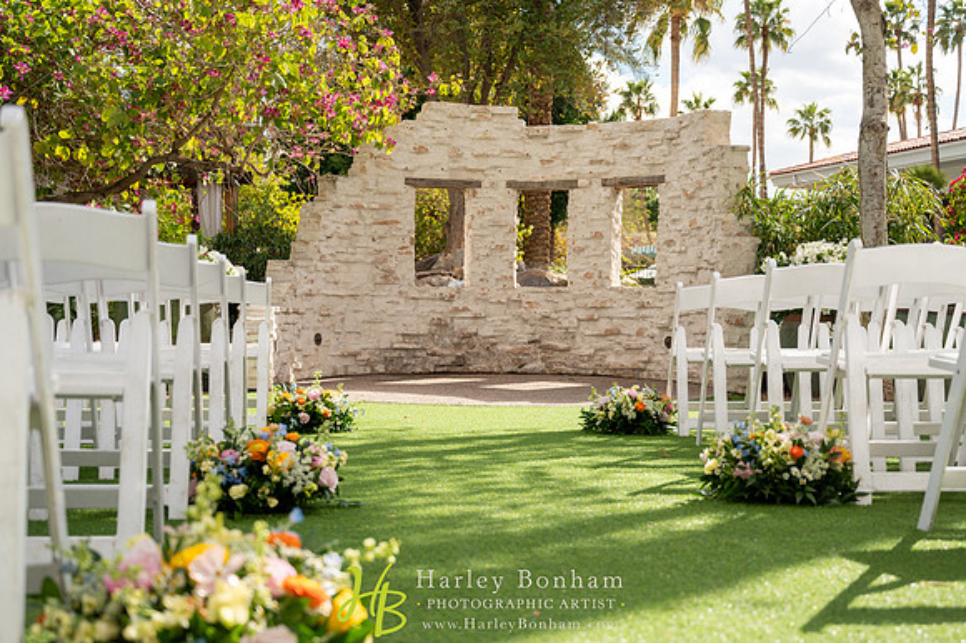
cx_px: 483
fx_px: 1234
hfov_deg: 42.8
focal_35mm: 46
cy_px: 322
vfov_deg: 29.2
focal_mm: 46
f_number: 4
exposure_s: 1/500
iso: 100
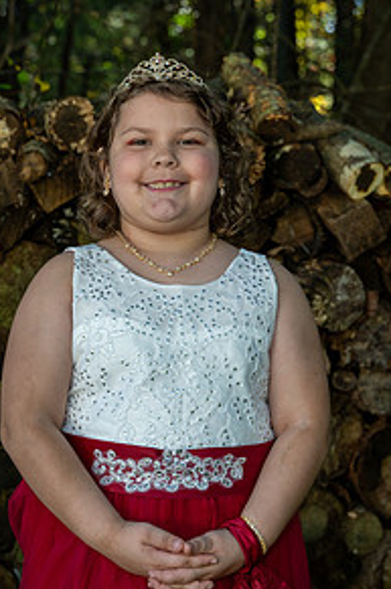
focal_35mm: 82
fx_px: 1341
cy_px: 275
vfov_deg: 24.8
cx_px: 179
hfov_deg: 16.6
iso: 720
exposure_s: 1/200
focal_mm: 53
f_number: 4.5
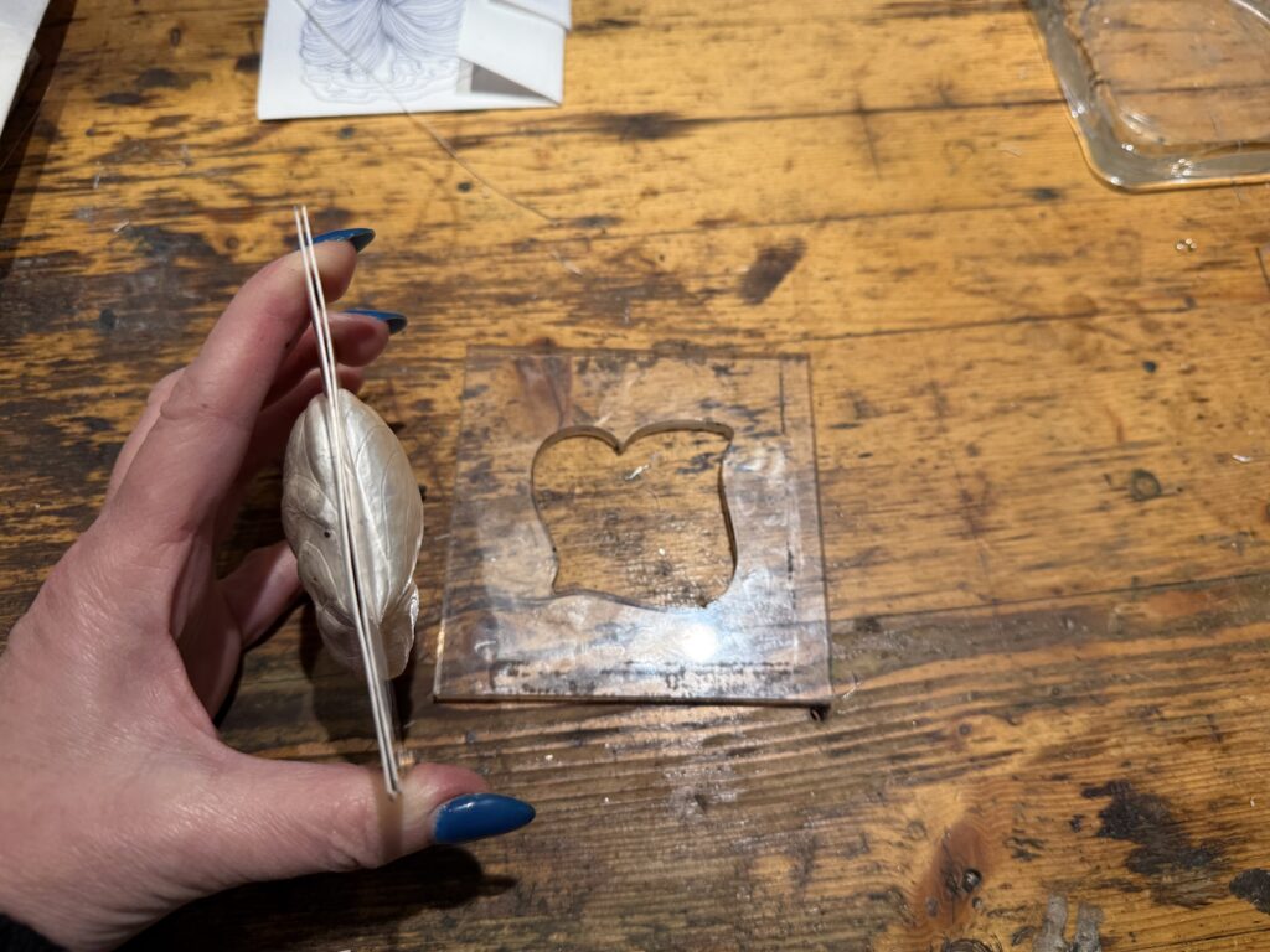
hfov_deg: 71.6
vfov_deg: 56.8
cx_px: 635
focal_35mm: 24
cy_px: 476
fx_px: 881
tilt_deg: -67.6
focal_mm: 6.76
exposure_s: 1/178
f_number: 1.78
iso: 64
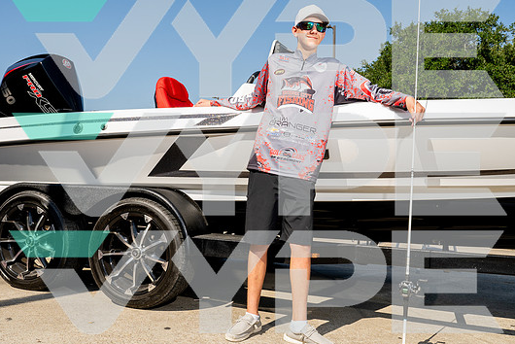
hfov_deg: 54.4
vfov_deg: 37.9
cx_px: 259
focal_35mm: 35
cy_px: 165
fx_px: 501
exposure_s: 1/250
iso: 250
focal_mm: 32
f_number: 11
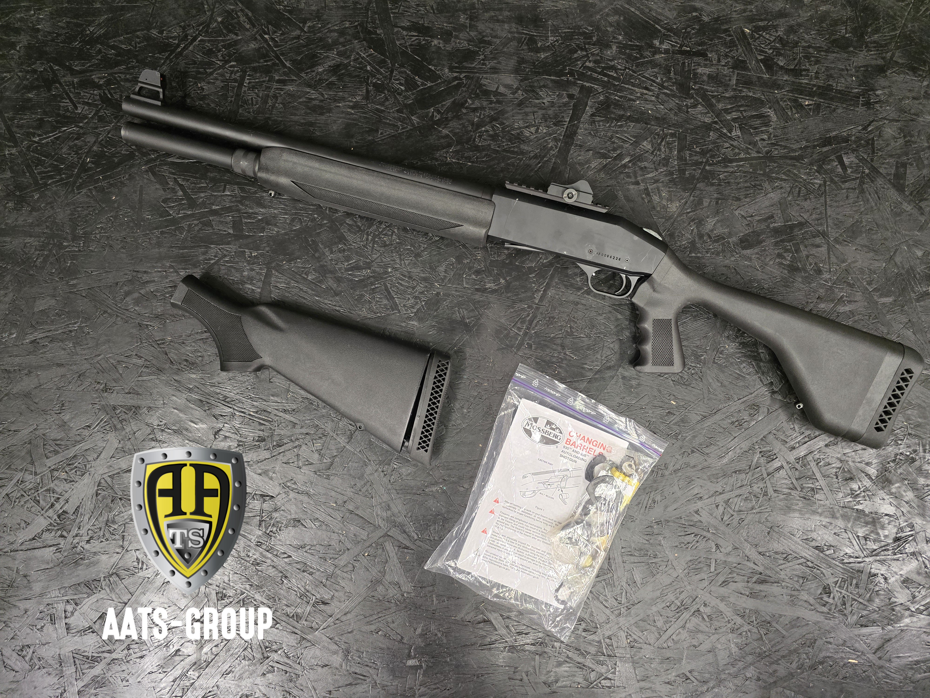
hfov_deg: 73.9
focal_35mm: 23
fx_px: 618
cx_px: 465
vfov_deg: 58.9
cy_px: 349
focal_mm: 6.3
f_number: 1.7
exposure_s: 1/100
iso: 1250
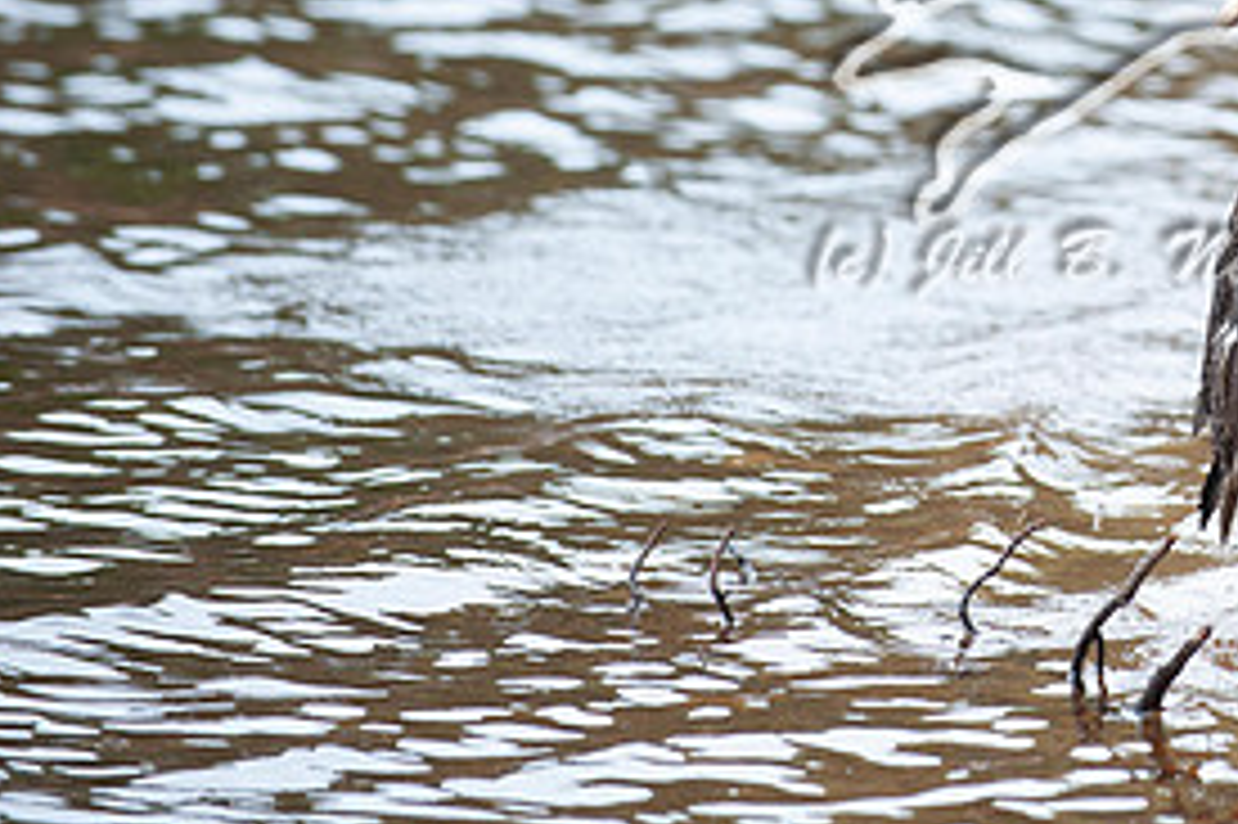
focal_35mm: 422
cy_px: -5
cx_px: 1288
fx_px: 14503
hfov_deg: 4.9
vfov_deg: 3.3
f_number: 4
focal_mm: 200
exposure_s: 1/1000
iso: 640
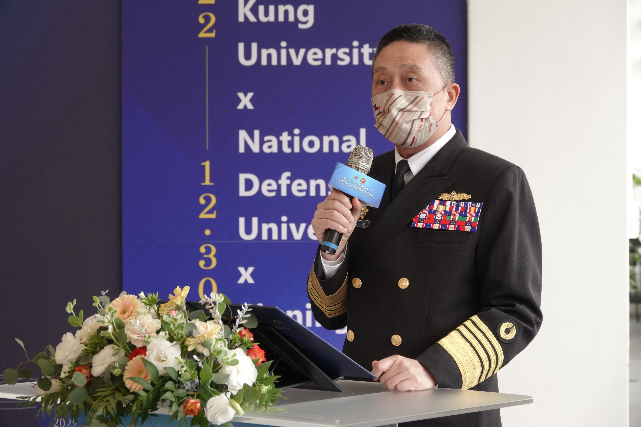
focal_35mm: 111
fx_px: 1976
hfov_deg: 18.4
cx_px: 320
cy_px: 214
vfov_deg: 12.3
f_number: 4
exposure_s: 1/125
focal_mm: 40.73
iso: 320
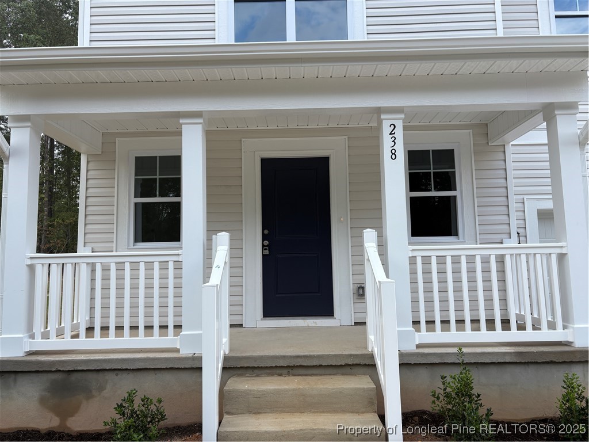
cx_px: 294
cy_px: 221
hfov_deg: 67.3
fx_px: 442
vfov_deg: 53.1
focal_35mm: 26
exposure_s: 1/475
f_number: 1.6
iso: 50
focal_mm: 5.96
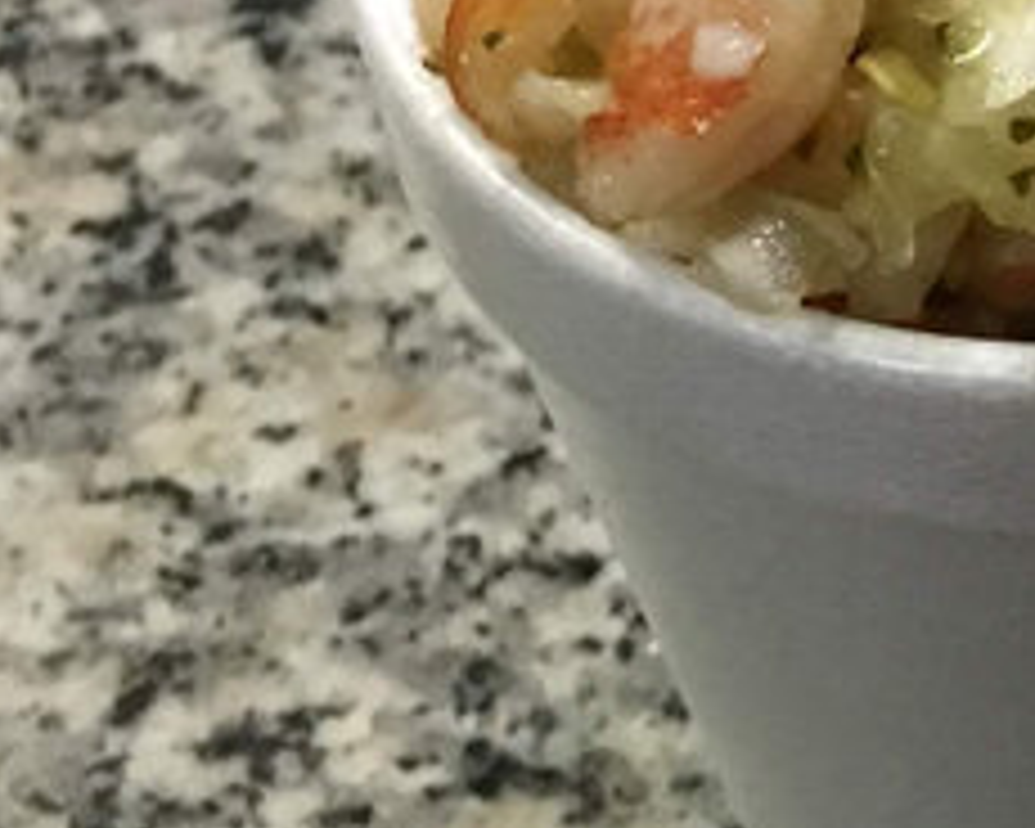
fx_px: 4013
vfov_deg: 11.6
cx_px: 1800
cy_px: -112
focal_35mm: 131
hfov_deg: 13.4
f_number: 2.2
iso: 200
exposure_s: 1/30
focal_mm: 4.15
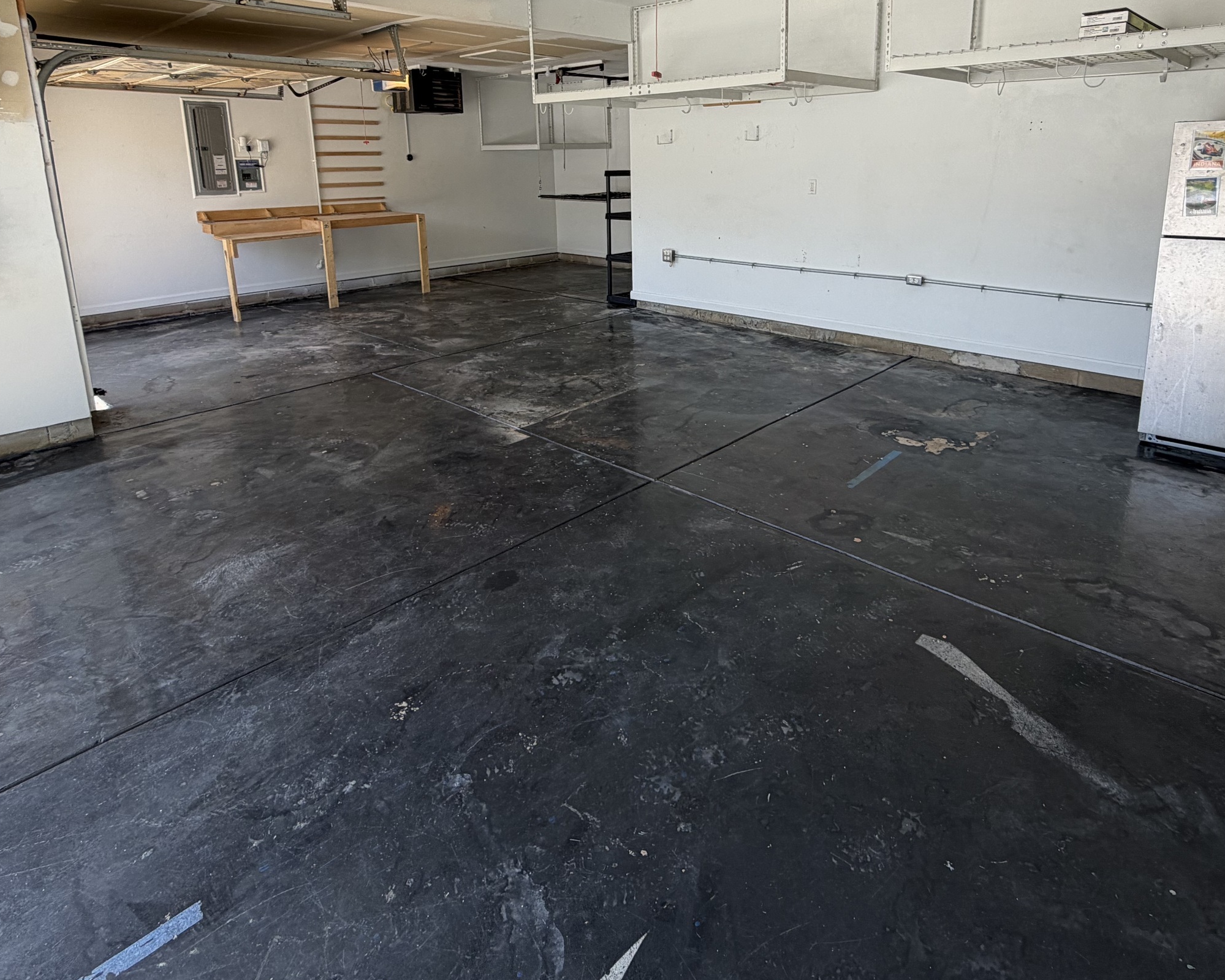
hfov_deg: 77.5
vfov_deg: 63.7
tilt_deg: -11.3
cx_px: 667
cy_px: 319
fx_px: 761
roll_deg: +0.9
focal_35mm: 21
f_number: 2.2
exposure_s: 1/262
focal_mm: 2.22
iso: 50
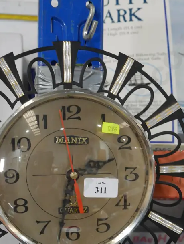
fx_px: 474
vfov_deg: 28.6
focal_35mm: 67
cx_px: 84
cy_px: 178
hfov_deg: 21.9
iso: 800
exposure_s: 1/60
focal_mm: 20
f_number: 4.4
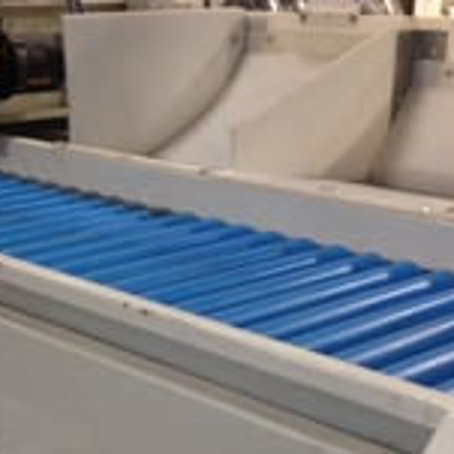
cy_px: 322
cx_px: 171
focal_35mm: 82
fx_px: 1217
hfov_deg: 21.1
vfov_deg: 21.0
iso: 50
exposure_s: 1/26
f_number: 2.4
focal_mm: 4.28
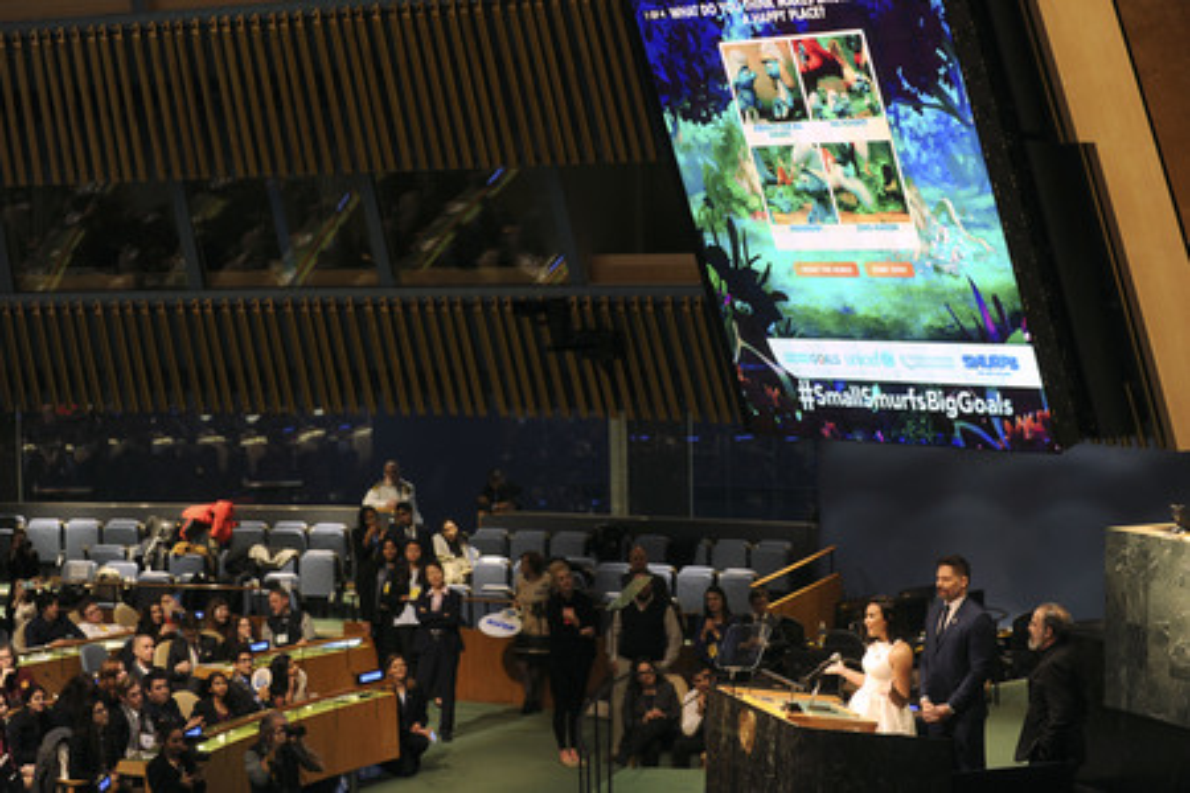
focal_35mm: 80
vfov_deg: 17.1
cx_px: 595
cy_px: 396
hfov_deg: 25.4
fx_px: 2644
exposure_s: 1/125
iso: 1600
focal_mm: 80
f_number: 3.2
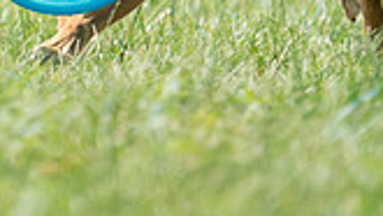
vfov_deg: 0.5
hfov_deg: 1.0
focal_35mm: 2214
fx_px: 22495
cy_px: -182
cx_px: 156
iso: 1250
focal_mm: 600
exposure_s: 1/4000
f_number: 6.3
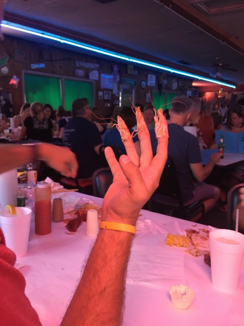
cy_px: 163
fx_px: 272
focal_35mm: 29
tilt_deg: -10.5
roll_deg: -0.4
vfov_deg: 61.7
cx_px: 122
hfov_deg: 48.2
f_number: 2.2
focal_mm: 4.15
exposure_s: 1/15
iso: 200
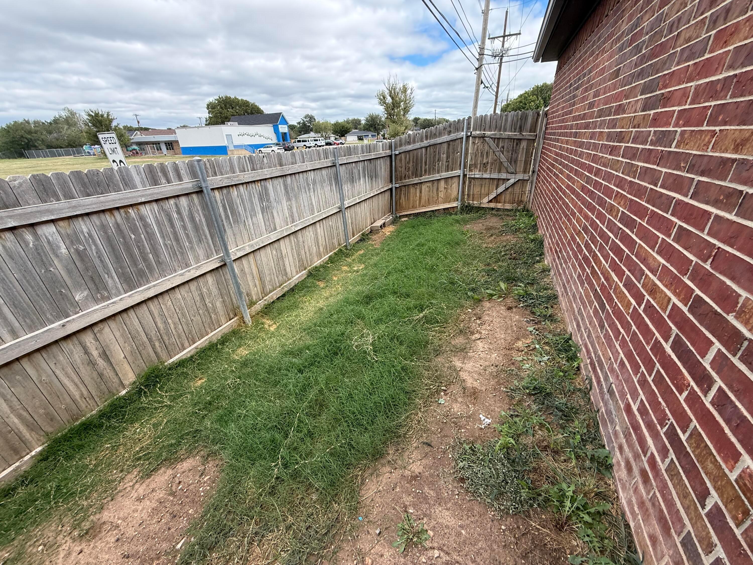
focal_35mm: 14
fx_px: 305
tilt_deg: -23.0
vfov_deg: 85.7
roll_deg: +0.1
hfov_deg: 102.1
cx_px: 376
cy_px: 282
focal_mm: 2.22
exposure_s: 1/679
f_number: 2.2
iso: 64
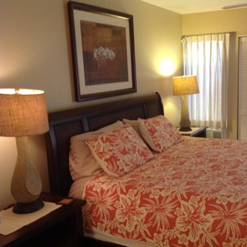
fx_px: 339
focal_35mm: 42
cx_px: 166
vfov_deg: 40.0
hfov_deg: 39.5
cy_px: 122
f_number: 2.4
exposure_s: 1/15
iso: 80
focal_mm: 4.28
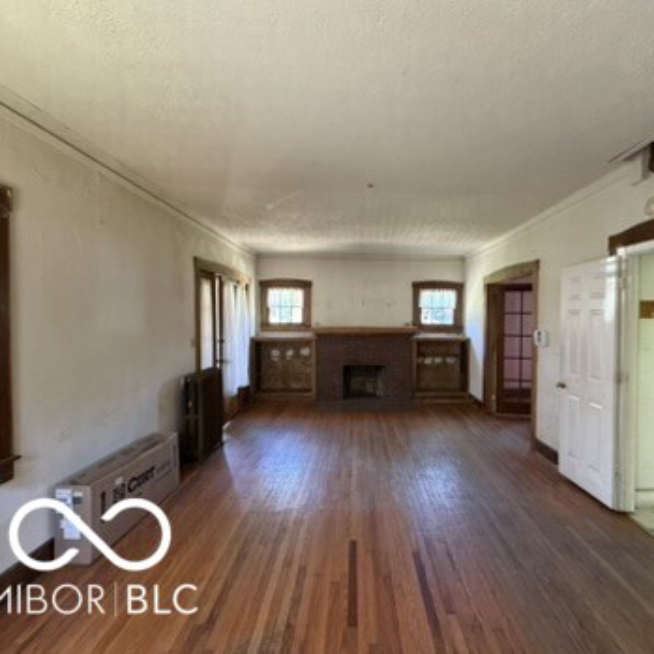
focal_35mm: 17
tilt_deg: -1.8
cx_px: 373
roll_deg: +0.5
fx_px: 363
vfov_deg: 84.0
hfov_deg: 83.5
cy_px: 328
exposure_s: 1/60
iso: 500
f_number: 2.2
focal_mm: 2.22
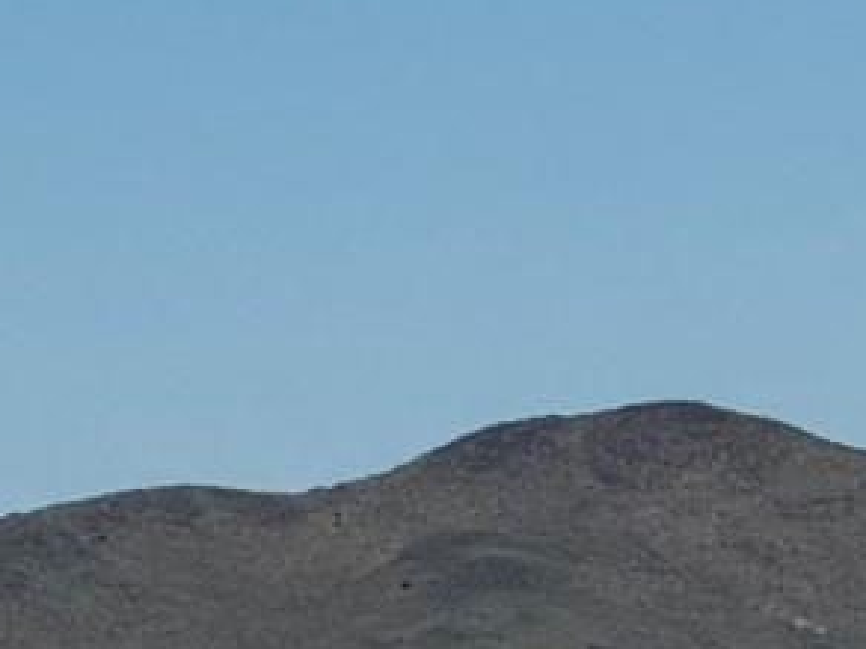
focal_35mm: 657
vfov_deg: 2.3
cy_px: -104
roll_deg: +2.8
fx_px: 16436
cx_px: -427
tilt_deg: +3.7
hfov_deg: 3.0
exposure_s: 1/2212
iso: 50
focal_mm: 15.66
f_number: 2.8
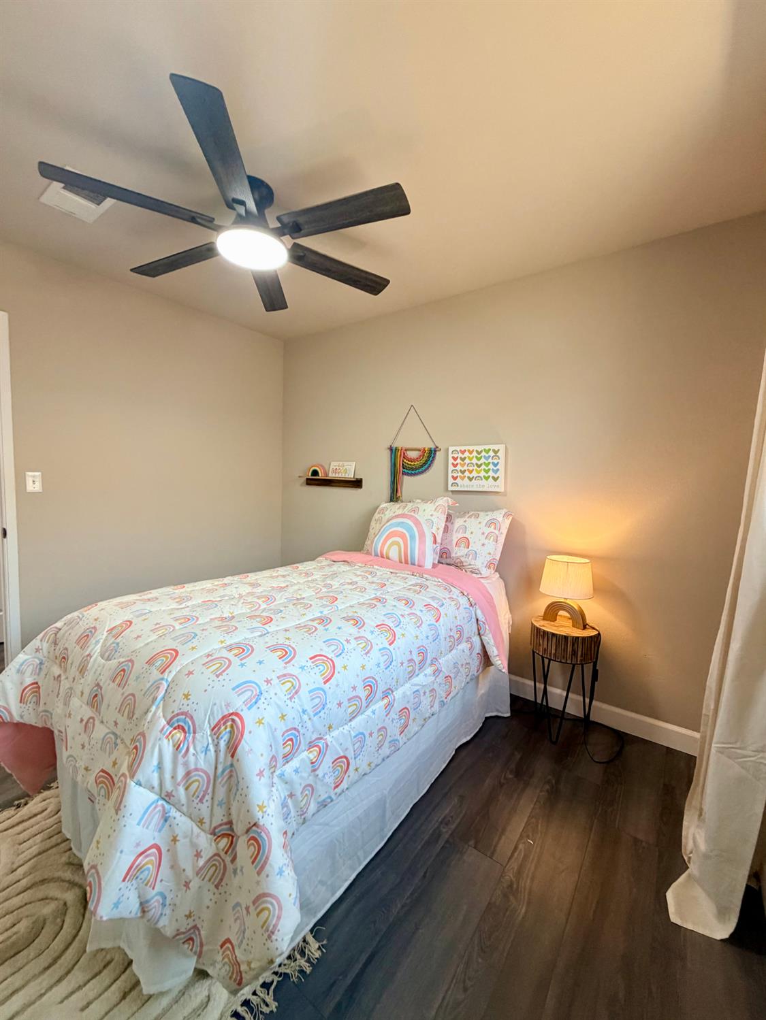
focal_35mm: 14
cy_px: 510
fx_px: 413
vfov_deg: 102.0
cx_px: 383
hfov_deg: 85.7
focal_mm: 2.22
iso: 250
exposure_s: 1/121
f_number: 2.2
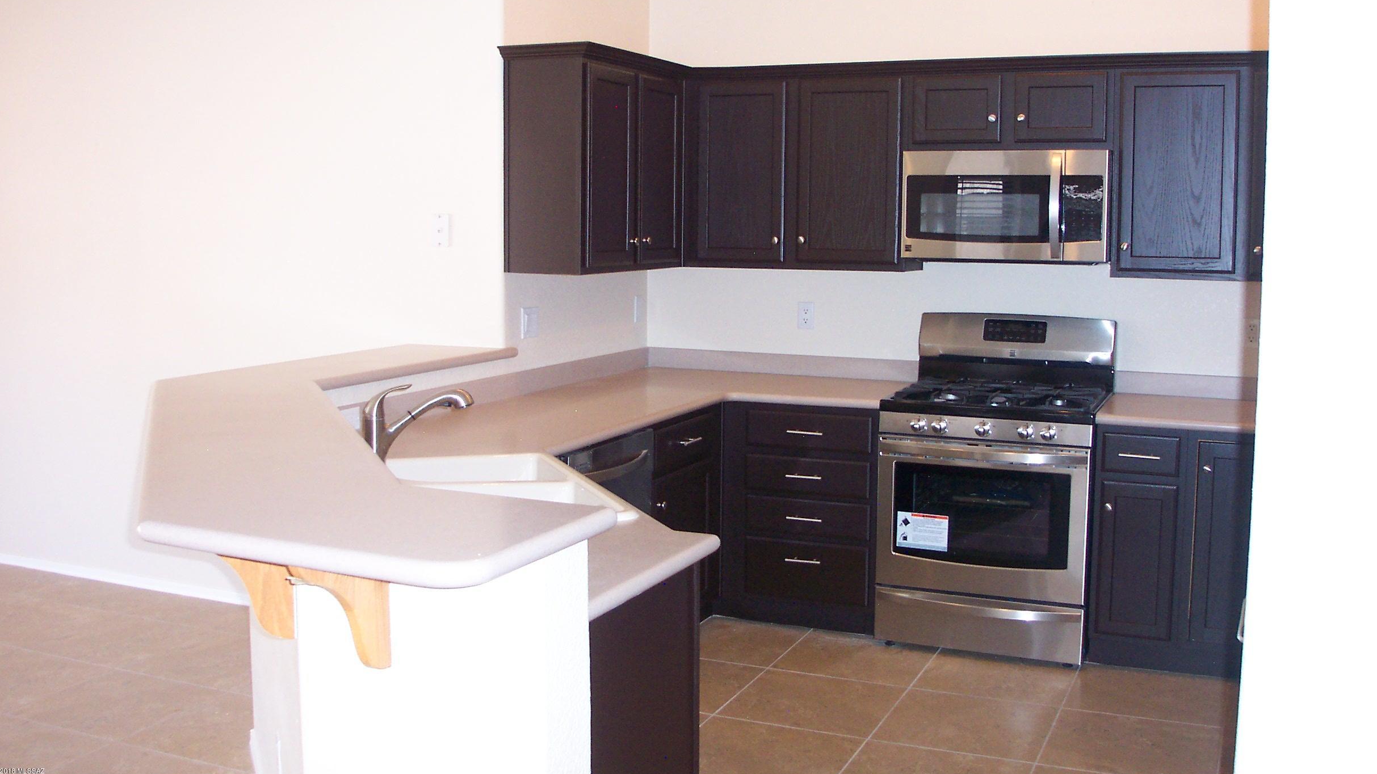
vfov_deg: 31.9
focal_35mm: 37
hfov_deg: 54.0
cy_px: 338
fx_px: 1351
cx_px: 686
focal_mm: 7.5
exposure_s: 1/30
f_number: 2.8
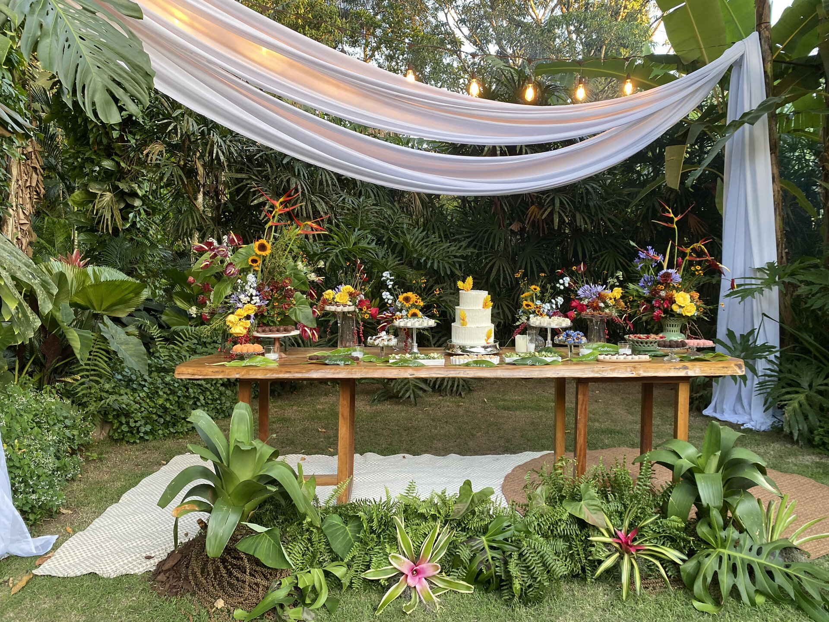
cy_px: 311
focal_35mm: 26
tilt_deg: -3.0
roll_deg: +1.3
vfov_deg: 53.1
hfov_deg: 67.3
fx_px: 623
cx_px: 414
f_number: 1.8
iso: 125
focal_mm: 4.25
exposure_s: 1/109
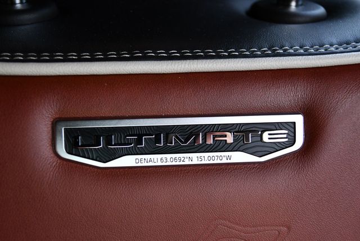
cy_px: 120
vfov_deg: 28.1
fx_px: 480
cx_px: 180
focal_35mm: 48
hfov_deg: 41.1
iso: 640
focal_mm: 24
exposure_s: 1/250
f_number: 4
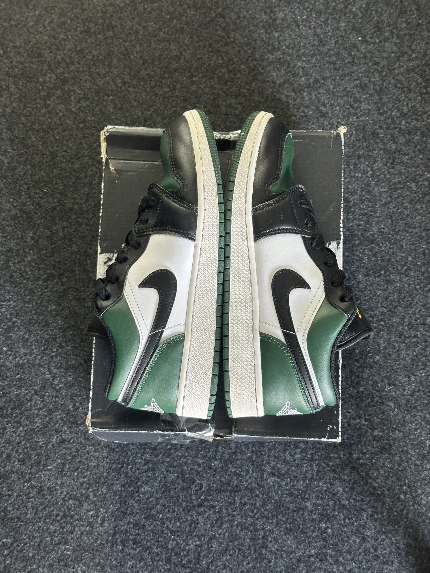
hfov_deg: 30.3
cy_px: 286
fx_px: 795
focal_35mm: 48
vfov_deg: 39.7
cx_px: 215
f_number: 1.78
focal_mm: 6.86
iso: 200
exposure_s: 1/50
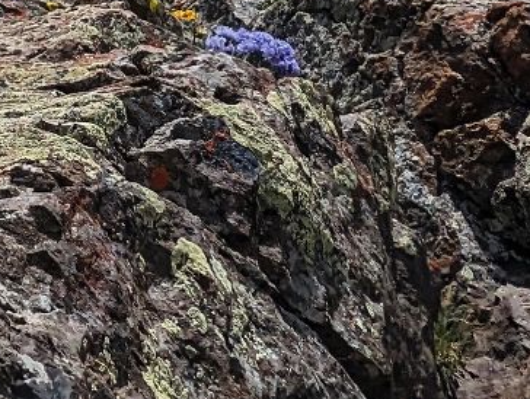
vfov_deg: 14.5
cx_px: -163
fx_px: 1380
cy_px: -320
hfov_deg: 19.9
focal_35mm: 90
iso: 52
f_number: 2.2
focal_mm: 2.35
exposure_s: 1/5814
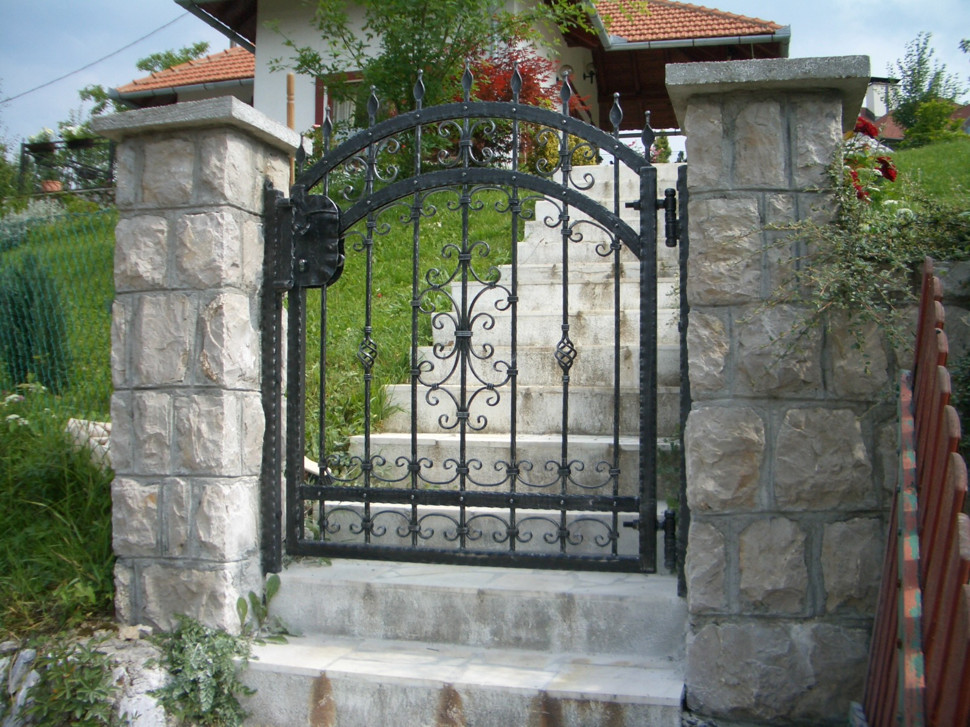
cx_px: 485
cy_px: 364
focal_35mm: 35
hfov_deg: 52.6
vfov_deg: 40.7
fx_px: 981
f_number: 2.6
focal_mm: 5.8
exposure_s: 1/1000
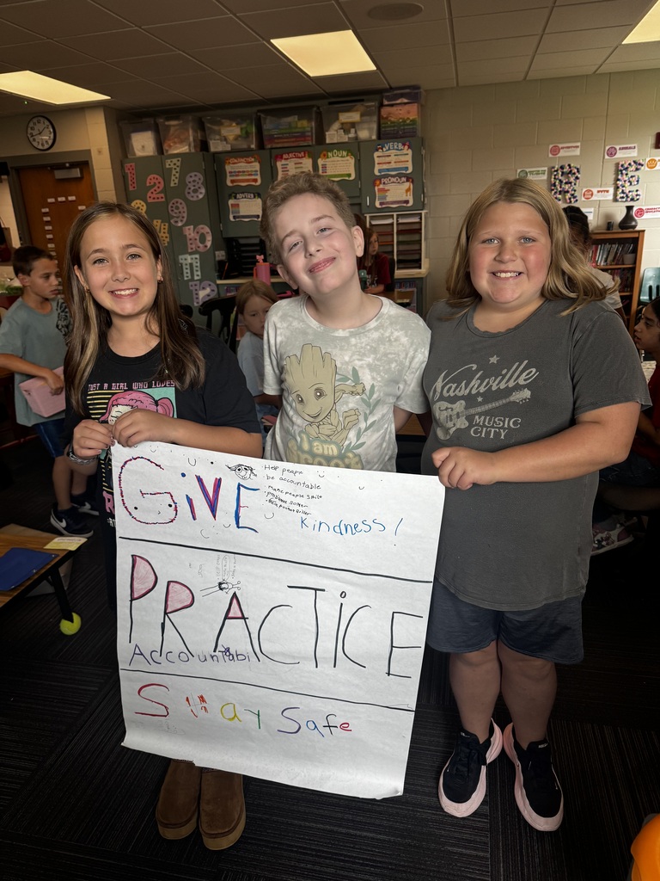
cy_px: 440
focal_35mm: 24
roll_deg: +3.7
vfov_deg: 71.6
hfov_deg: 56.8
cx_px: 330
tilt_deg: -19.6
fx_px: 610
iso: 125
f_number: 1.78
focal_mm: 6.76
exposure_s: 1/100
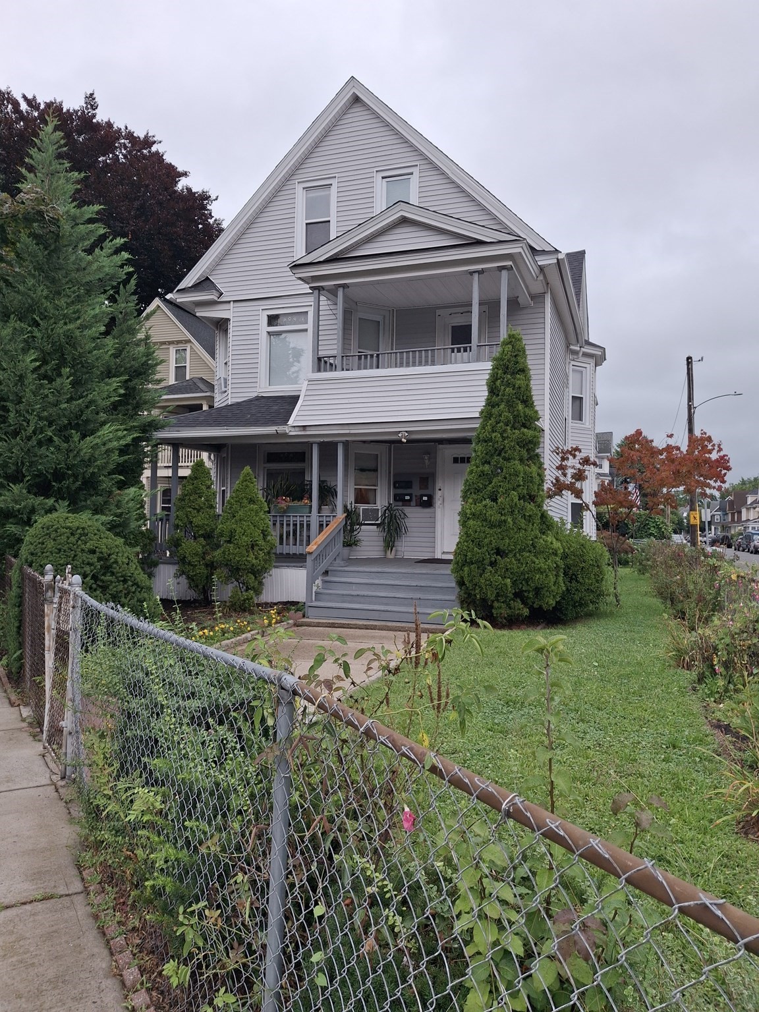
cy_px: 506
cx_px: 380
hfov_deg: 54.9
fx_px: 731
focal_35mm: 25
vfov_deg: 69.4
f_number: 1.8
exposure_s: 1/120
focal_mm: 4.69
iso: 32
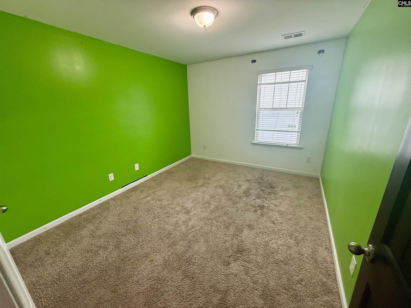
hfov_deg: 102.1
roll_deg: +1.6
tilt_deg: -17.0
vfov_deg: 85.7
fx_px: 166
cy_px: 154
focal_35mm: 14
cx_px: 206
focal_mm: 2.22
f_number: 2.2
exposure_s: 1/120
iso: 200
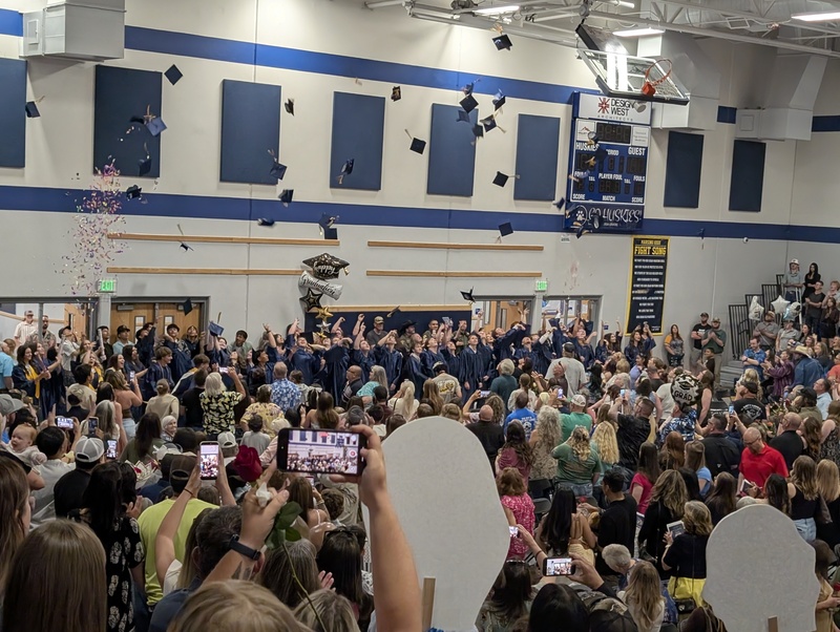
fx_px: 1190
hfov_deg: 38.9
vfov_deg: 29.7
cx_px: 420
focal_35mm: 49
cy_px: 316
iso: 269
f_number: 1.68
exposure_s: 1/120
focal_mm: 6.9
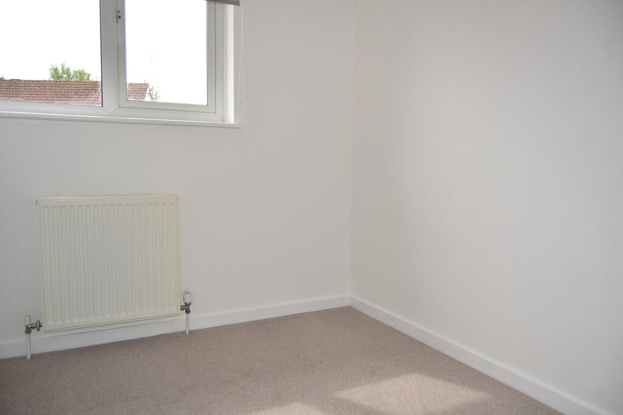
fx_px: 467
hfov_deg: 67.4
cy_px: 208
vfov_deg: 47.9
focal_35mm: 27
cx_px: 312
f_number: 3.5
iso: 100
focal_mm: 18
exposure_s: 1/200
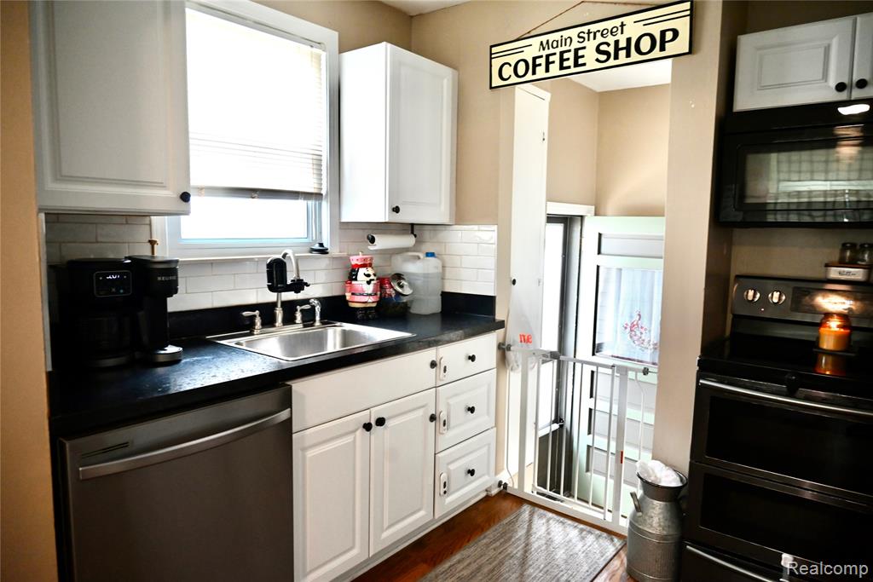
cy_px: 291
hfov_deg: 73.7
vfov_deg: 53.1
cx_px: 436
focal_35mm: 24
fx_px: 582
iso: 1800
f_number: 4
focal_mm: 24
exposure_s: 1/125
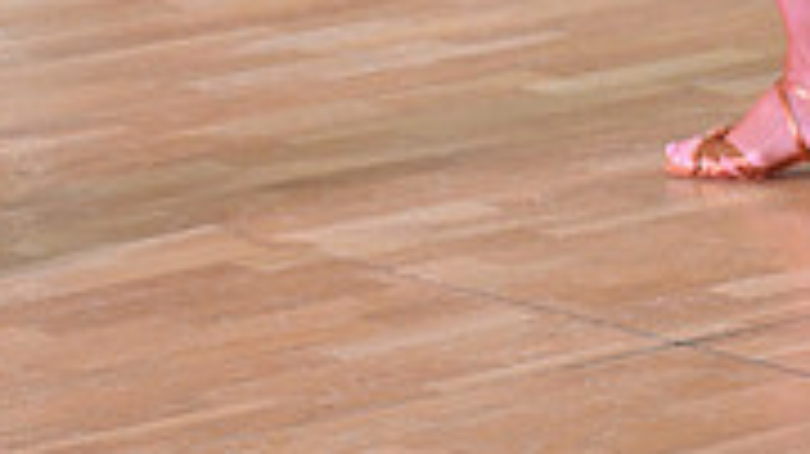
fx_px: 7620
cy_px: -791
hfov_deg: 6.1
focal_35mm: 355
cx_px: 304
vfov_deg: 3.4
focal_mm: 105
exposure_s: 1/320
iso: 2500
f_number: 4.5
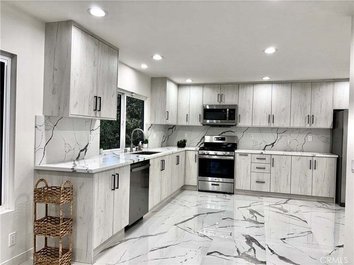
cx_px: 177
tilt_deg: +0.2
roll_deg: -1.4
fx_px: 266
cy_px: 132
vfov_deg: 53.1
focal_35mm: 26
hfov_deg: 67.3
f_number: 1.6
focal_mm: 5.96
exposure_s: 1/120
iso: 64
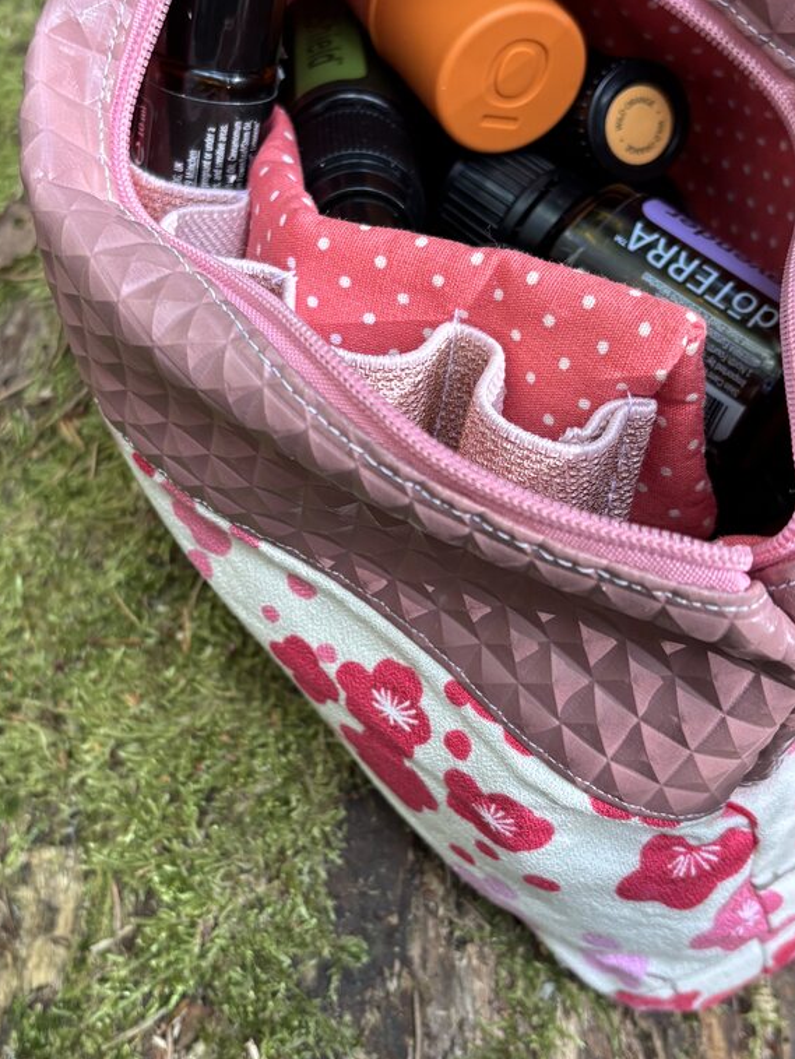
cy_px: 542
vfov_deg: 39.6
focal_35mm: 48
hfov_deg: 30.2
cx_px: 321
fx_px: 1469
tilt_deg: -65.7
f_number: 1.6
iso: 125
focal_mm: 5.96
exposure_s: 1/121
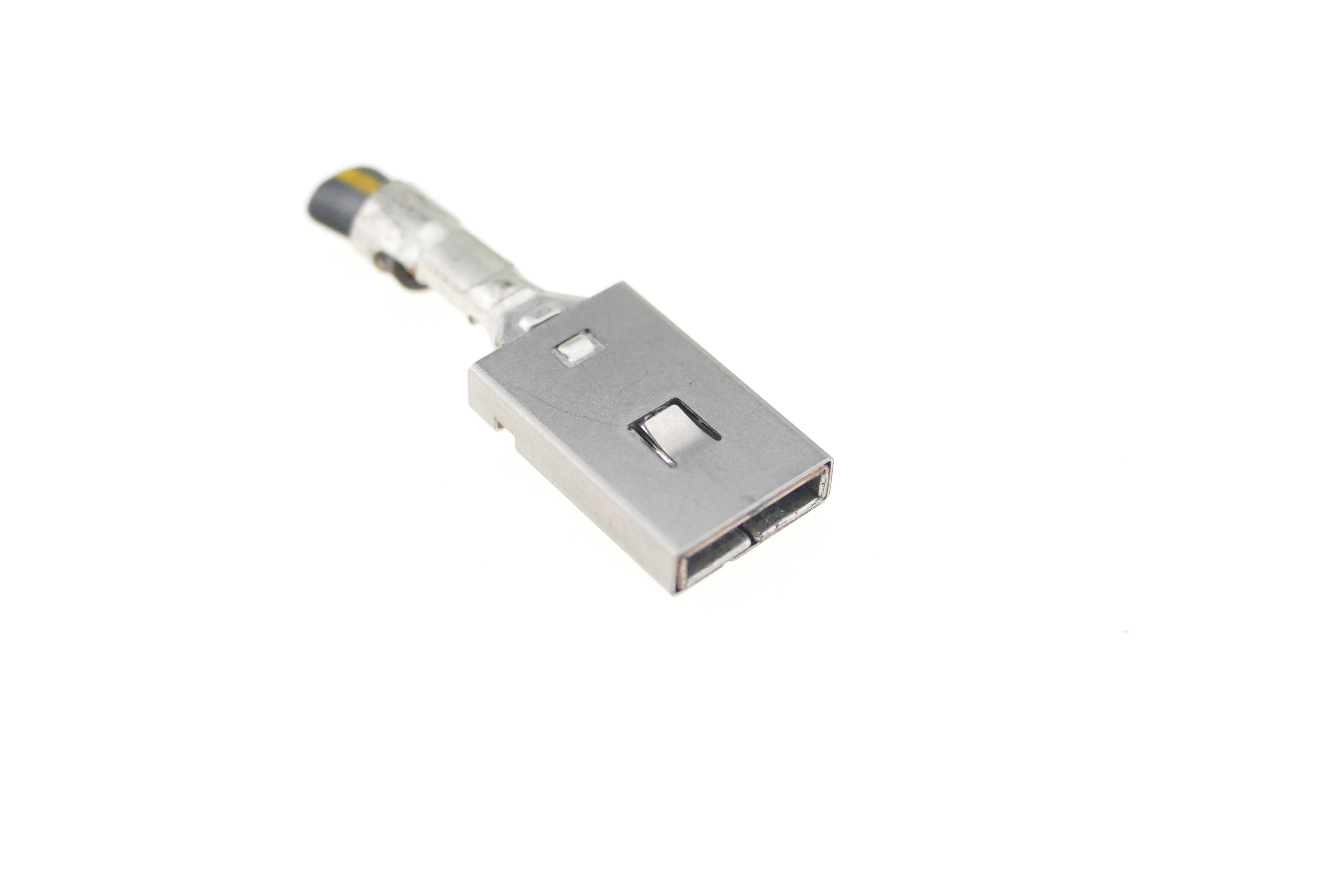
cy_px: 448
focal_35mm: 69
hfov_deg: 29.2
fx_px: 2576
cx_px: 672
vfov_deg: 19.7
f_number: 3.6
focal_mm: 24.99
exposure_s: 1/320
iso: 1600
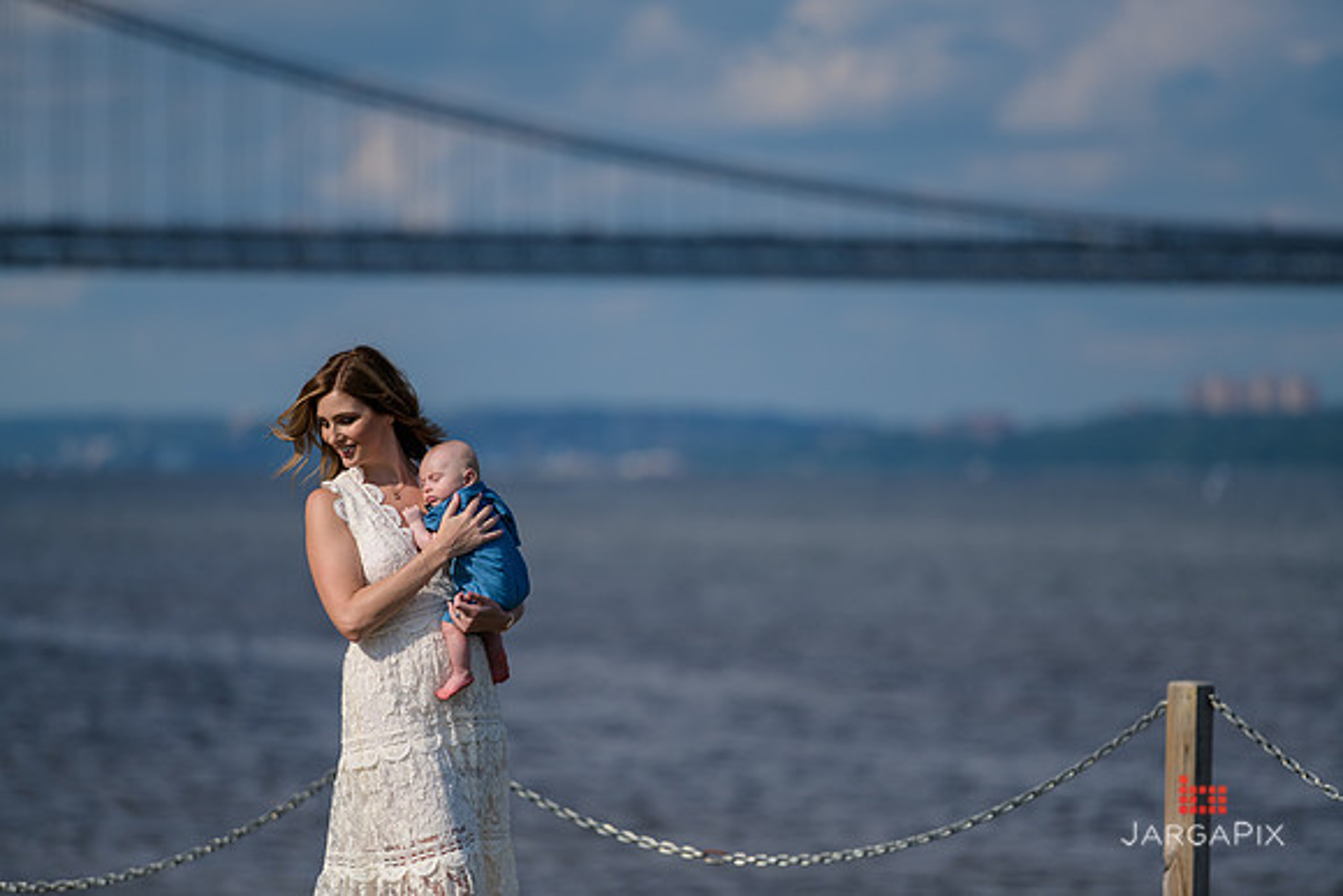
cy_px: 448
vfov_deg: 6.9
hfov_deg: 10.3
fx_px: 7463
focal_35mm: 200
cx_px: 672
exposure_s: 1/6400
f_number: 3.2
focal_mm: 200
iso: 200
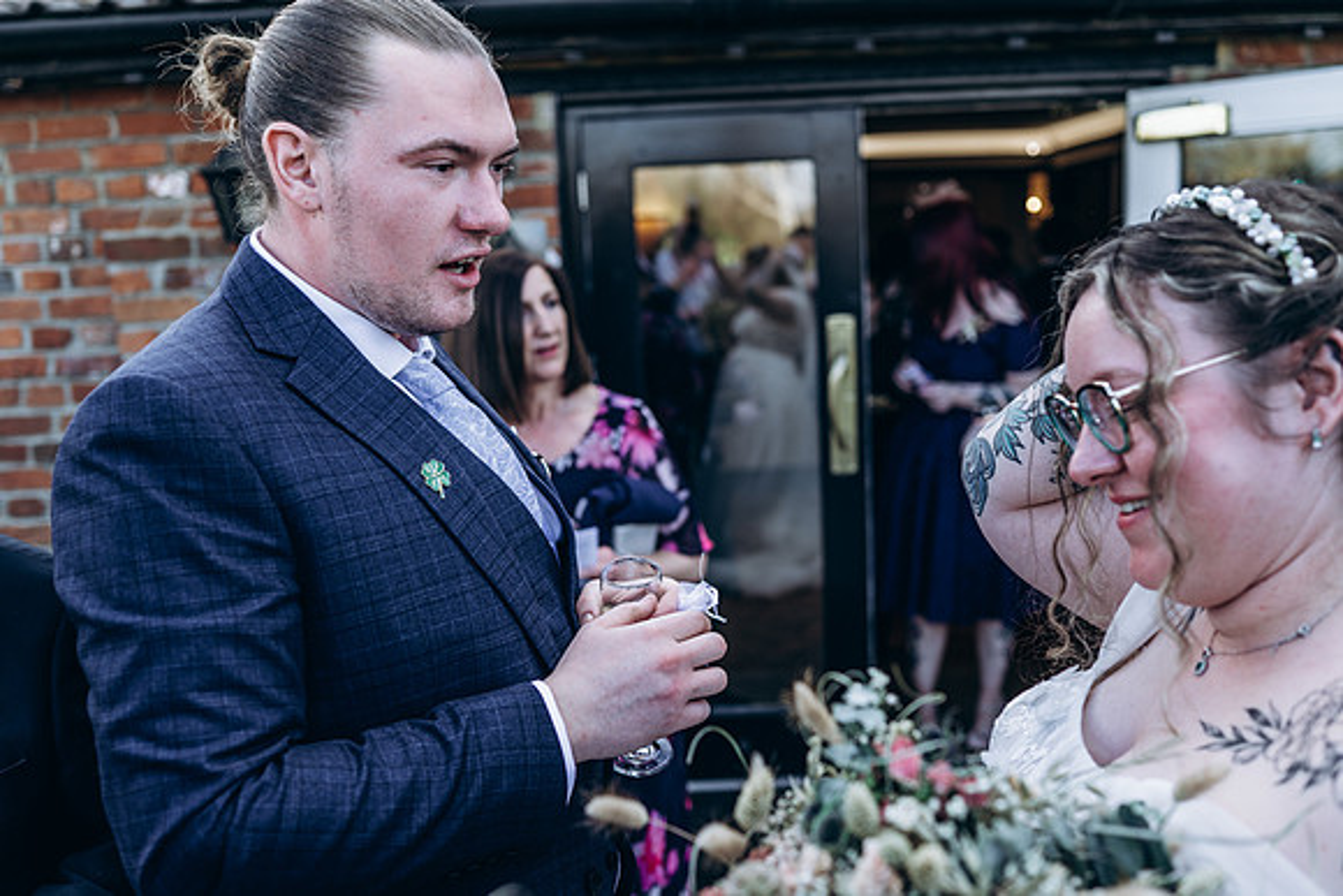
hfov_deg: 54.4
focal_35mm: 35
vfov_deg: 37.9
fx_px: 1306
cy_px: 448
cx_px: 672
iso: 100
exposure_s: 1/250
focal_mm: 35
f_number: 2.8
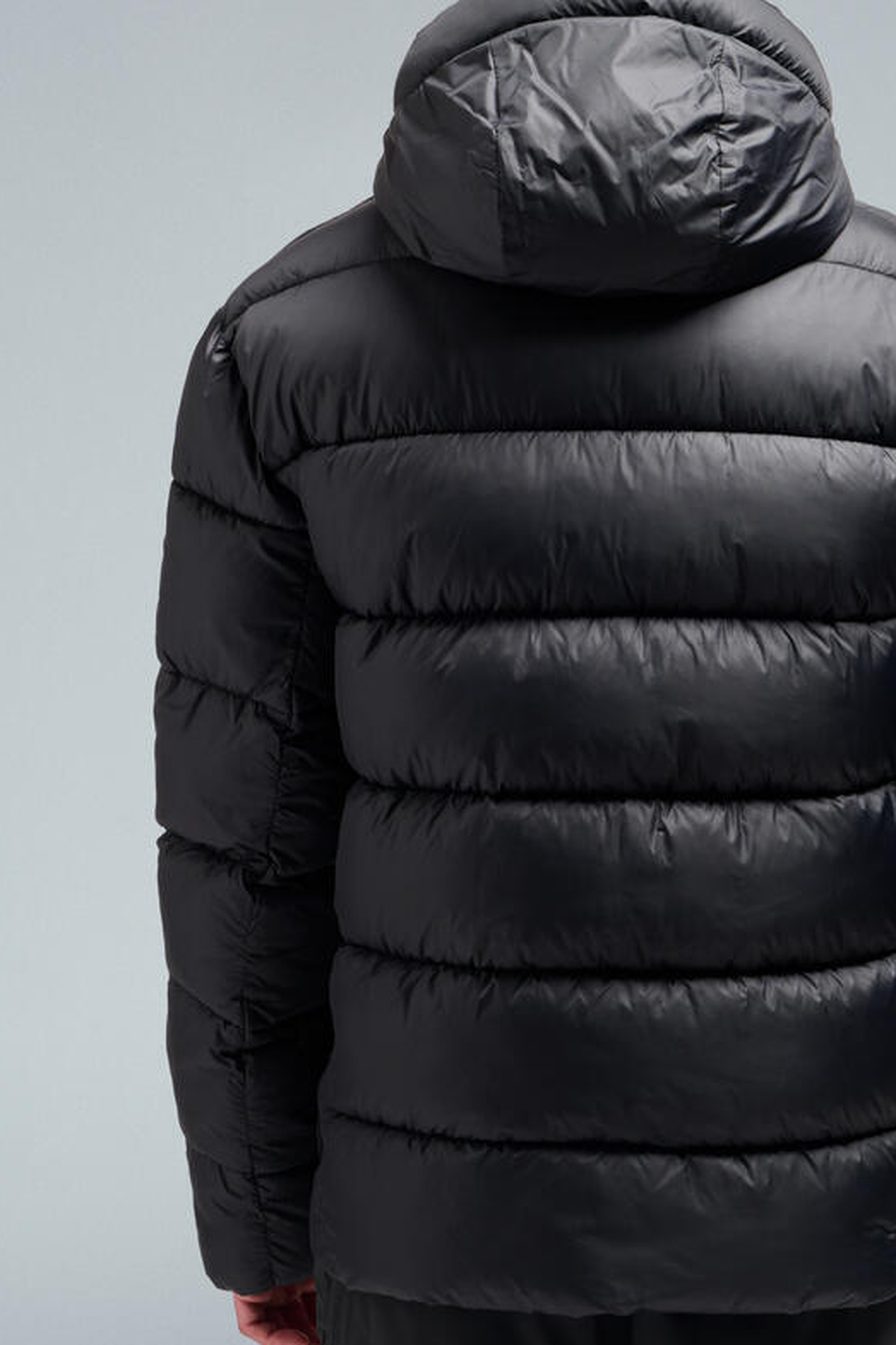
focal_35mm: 130
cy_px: 562
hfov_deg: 10.5
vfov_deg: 15.8
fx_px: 4855
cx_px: 610
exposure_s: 1/160
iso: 250
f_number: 16
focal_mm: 85
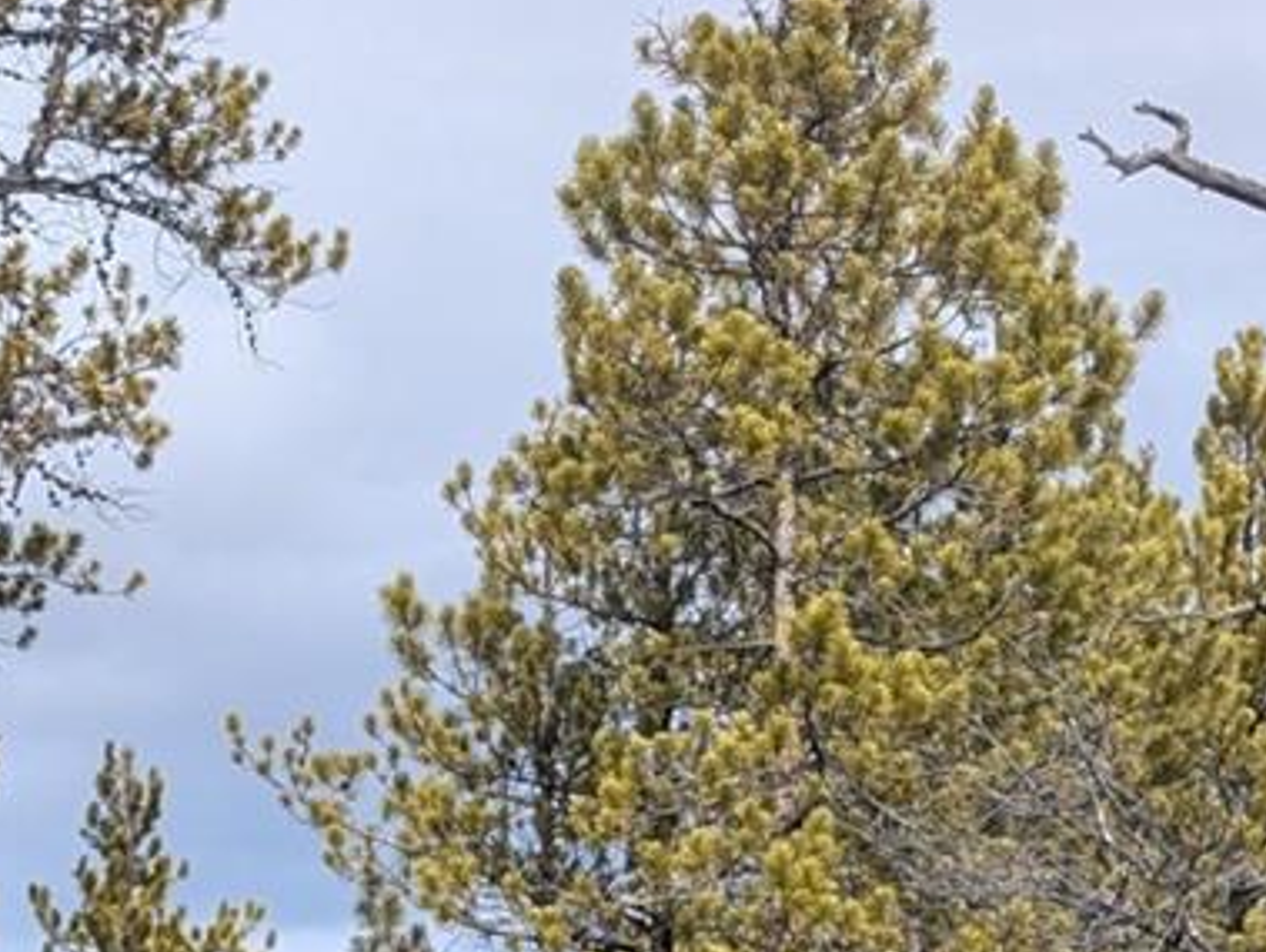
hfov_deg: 19.4
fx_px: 3697
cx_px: 621
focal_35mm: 101
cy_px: 1844
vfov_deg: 12.9
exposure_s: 1/962
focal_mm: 6.9
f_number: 1.68
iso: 21
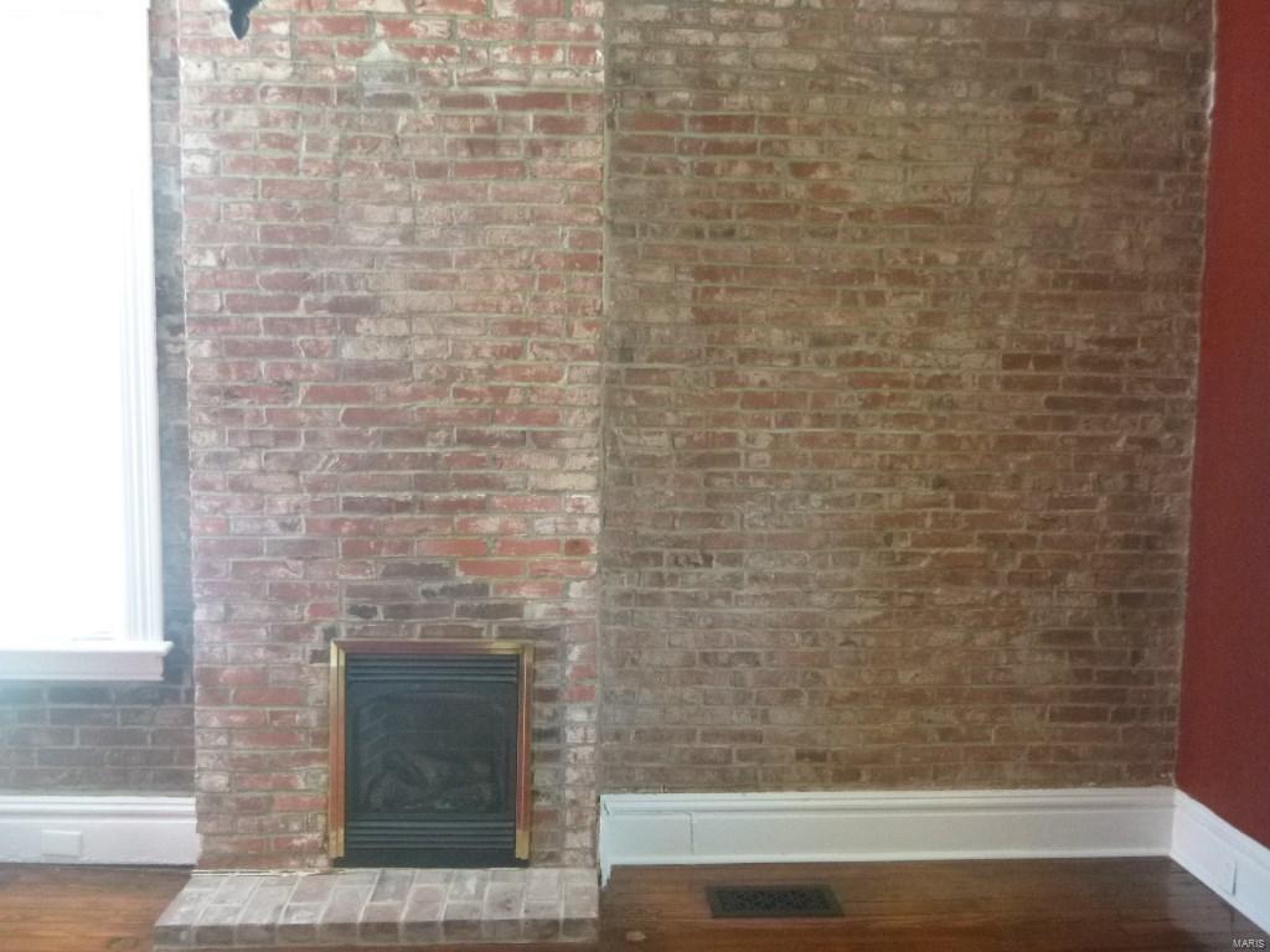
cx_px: 635
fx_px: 1064
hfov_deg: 61.7
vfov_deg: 48.2
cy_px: 476
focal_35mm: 29
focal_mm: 5.2
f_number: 4.1
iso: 500
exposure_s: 1/8
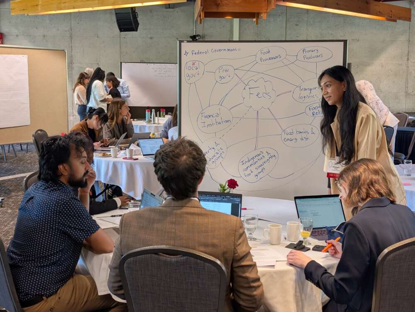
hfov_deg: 38.9
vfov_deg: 29.7
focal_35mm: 49
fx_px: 588
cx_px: 208
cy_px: 156
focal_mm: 6.9
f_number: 1.68
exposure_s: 1/60
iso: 106
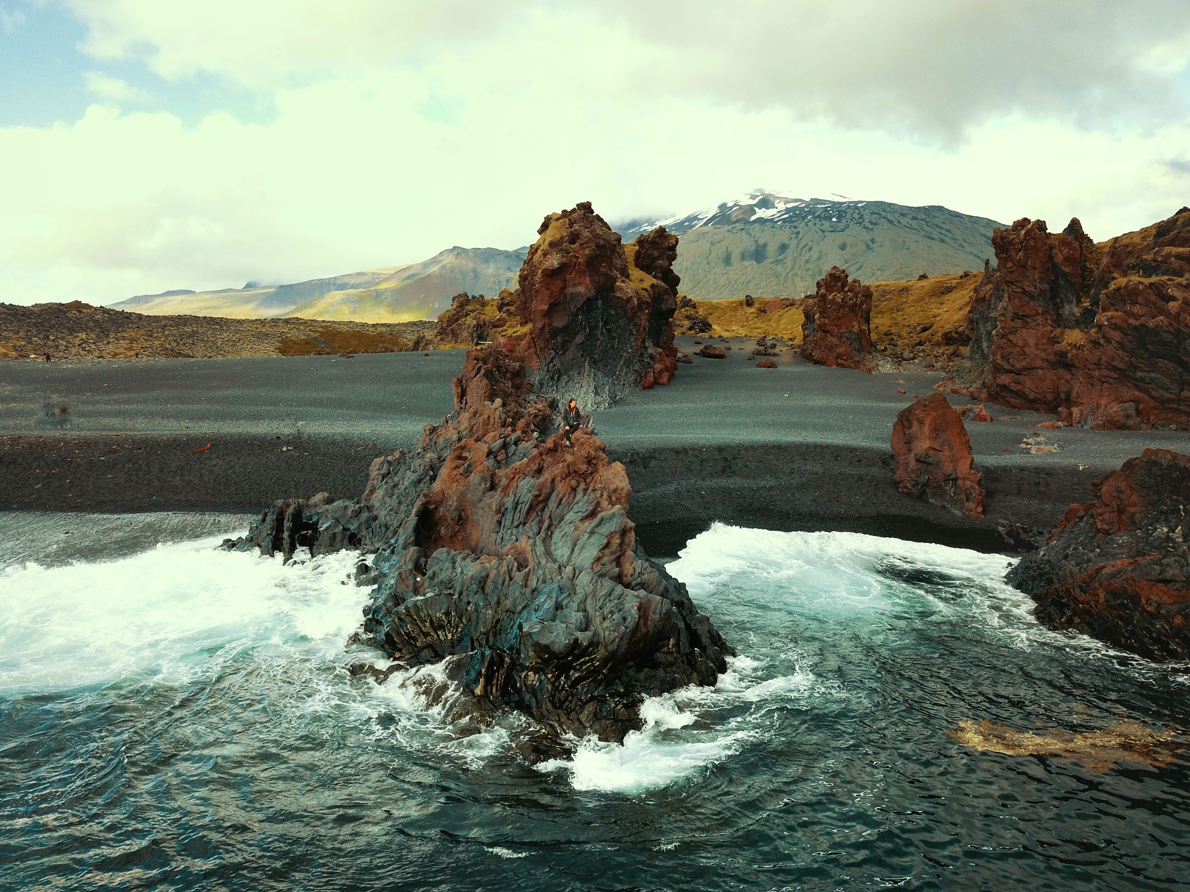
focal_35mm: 26
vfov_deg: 53.1
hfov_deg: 67.3
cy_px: 446
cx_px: 595
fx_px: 894
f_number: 2.2
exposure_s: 1/308
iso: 100
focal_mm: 4.7
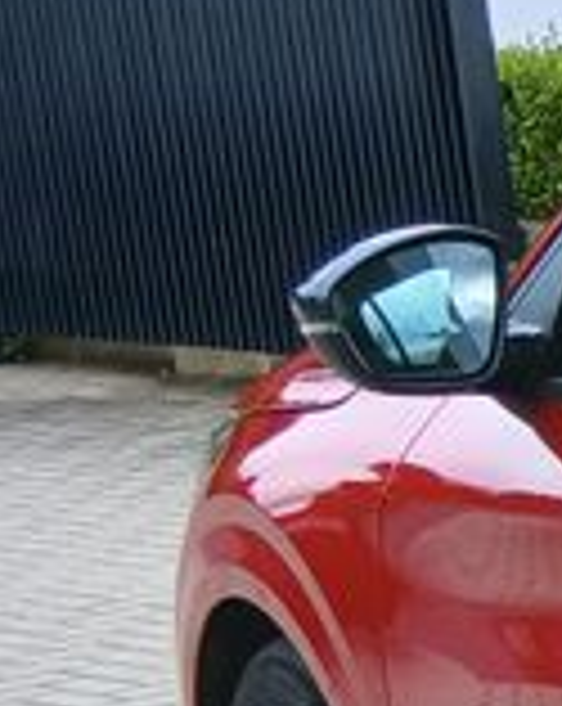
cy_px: 1088
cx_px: 2154
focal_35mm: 166
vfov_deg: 11.1
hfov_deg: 7.2
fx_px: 3461
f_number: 1.8
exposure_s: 1/168
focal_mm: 3.98
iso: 20
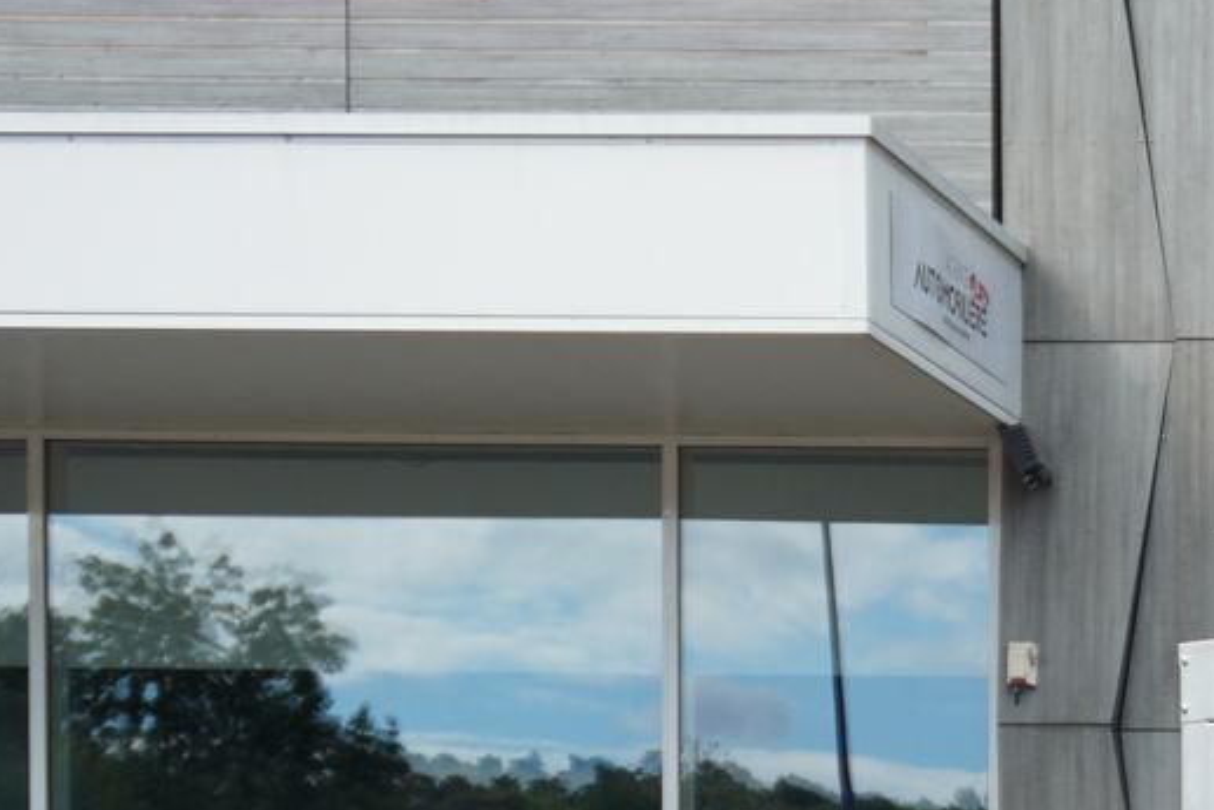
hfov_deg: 12.6
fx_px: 5093
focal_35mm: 151
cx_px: 2073
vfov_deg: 8.7
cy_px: 1477
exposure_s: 1/100
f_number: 5.6
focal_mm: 26
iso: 100
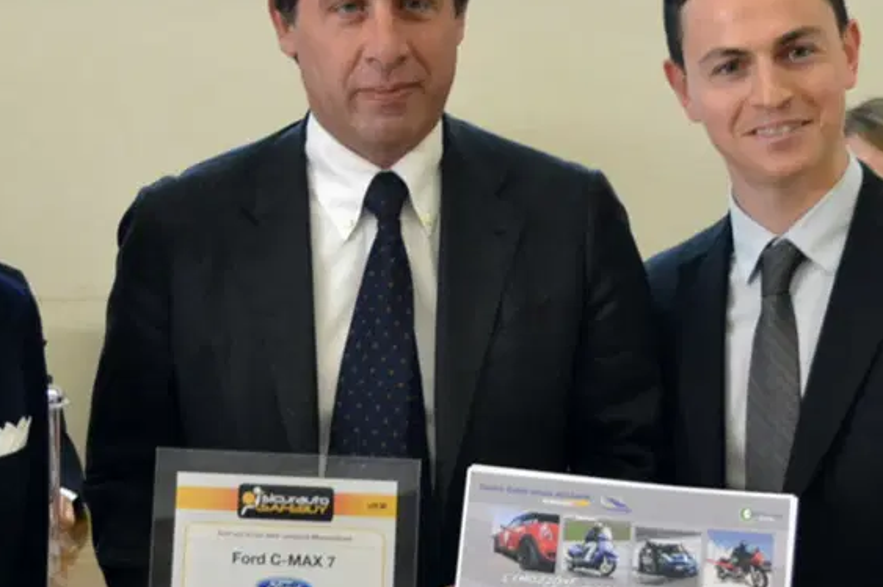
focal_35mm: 115
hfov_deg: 17.8
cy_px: 381
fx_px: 2817
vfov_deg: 11.9
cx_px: 381
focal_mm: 36
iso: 2800
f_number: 4.2
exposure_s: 1/60
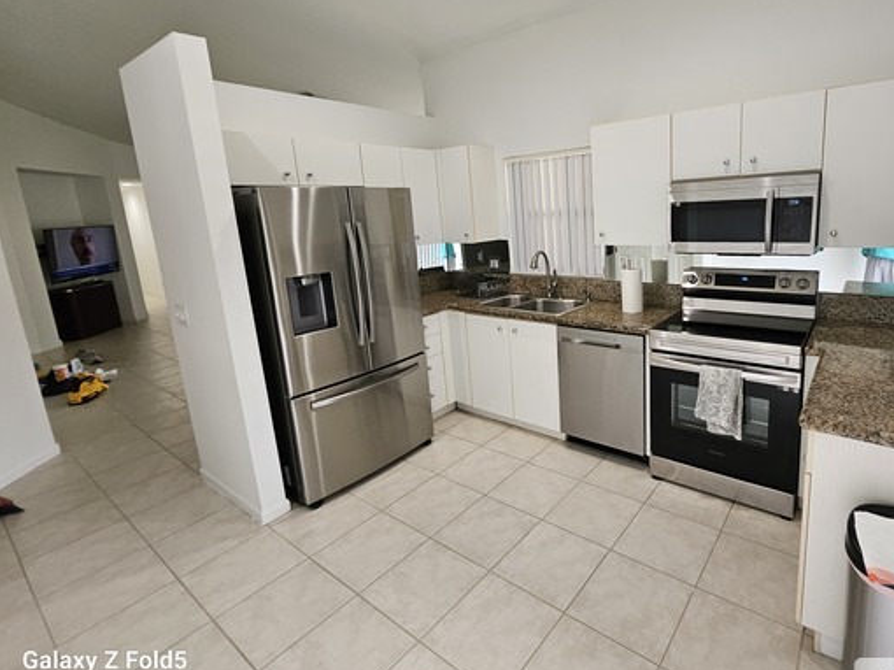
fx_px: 439
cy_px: 289
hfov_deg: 89.4
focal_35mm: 17
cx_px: 553
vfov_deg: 74.3
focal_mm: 1.74
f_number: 2.2
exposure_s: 1/60
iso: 160
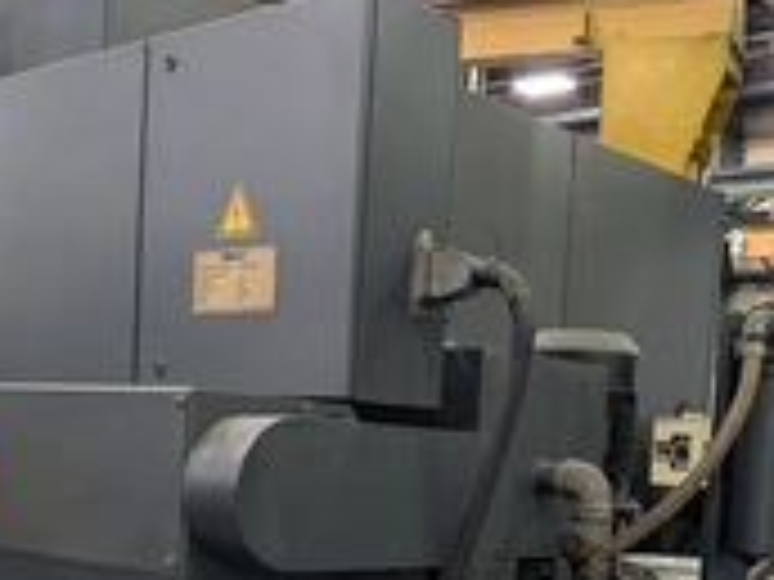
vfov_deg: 25.4
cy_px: 504
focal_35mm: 56
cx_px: 416
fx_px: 1252
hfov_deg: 34.3
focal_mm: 6.9
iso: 352
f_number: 1.68
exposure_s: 1/120
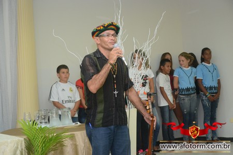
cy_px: 78
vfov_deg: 20.6
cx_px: 116
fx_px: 427
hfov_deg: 30.5
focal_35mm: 66
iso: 1600
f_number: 4.5
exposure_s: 1/80
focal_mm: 44
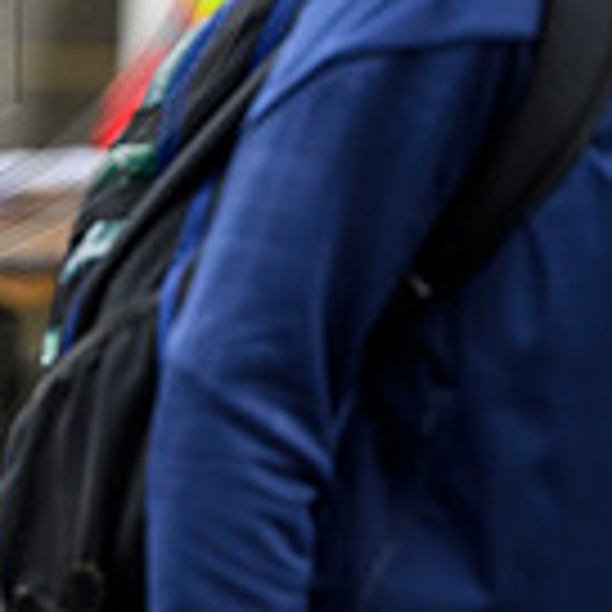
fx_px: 13802
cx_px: -180
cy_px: -178
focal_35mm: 690
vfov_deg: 2.5
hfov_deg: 2.5
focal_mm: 190
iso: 500
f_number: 3.5
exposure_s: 1/1250
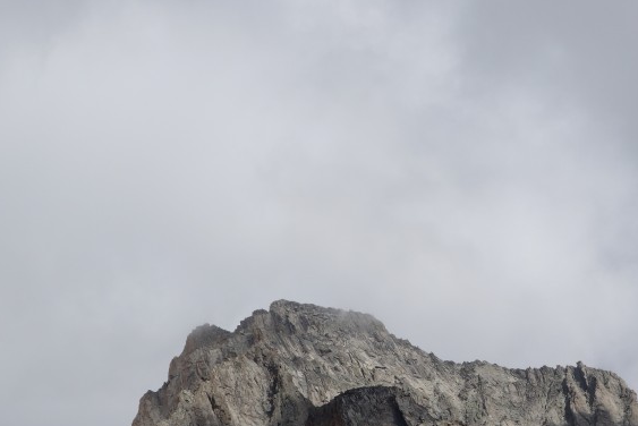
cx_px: 377
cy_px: 433
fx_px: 1738
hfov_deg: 20.8
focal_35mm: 98
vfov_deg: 13.8
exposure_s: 1/800
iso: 125
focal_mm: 16.99
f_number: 7.1
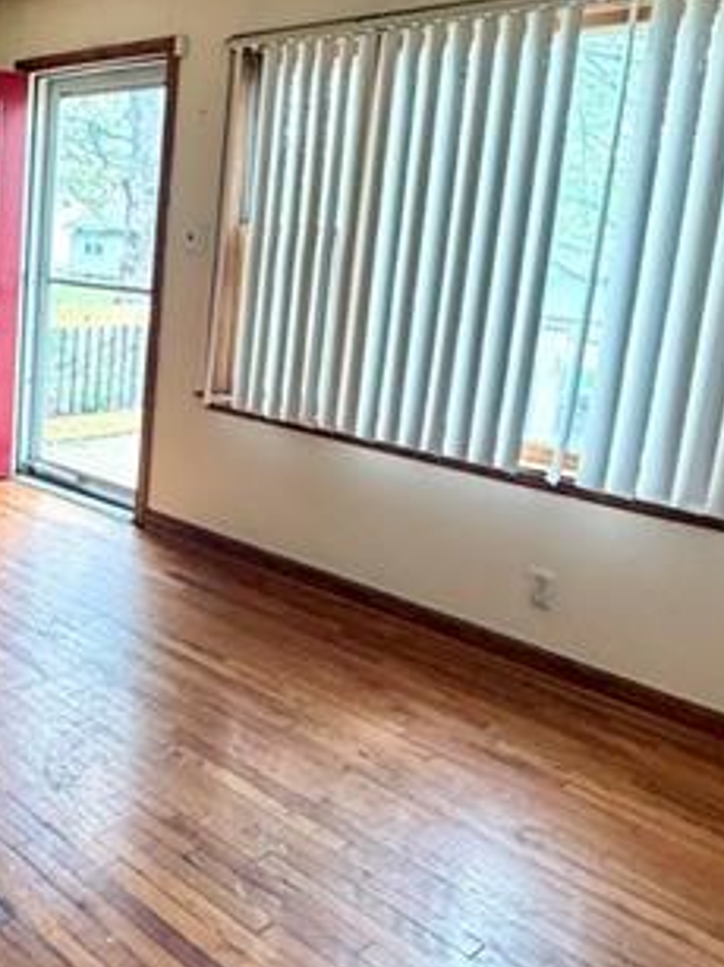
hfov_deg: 36.7
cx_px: 6
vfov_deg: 52.3
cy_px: 387
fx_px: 977
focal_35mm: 35
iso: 400
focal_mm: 2.22
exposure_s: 1/60
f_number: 2.2
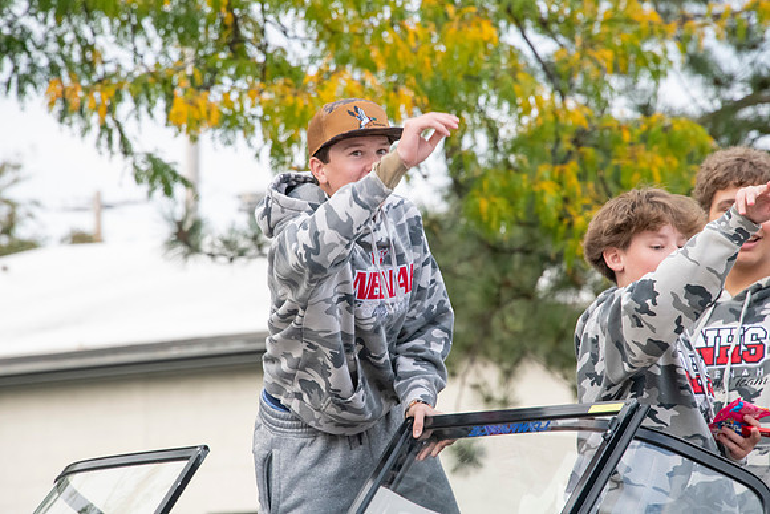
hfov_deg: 6.9
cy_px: 257
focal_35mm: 300
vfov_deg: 4.6
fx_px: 6418
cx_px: 385
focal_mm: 300
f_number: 11
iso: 3200
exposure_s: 1/320
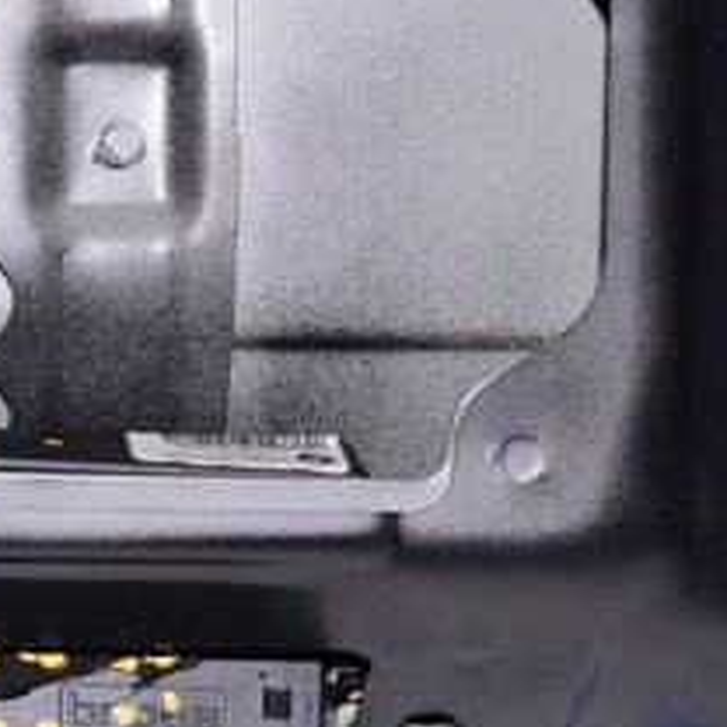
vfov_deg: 13.0
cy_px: 711
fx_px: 3160
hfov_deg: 12.9
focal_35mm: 133
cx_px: -49
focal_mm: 34
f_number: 8
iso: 1600
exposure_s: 1/200
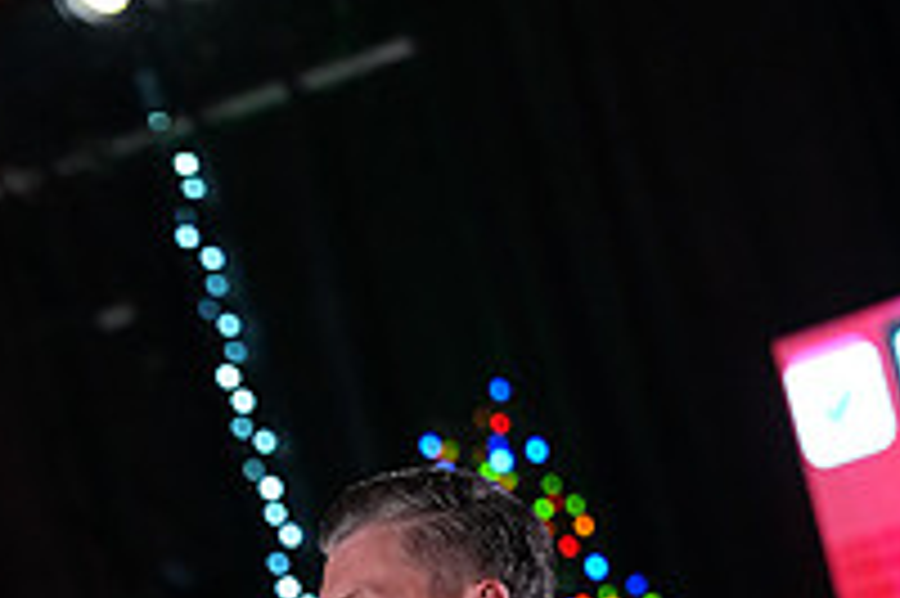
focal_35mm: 500
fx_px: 12489
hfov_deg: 4.1
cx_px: 335
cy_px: 1263
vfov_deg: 2.7
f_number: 5
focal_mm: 172
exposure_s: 1/400
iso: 6400
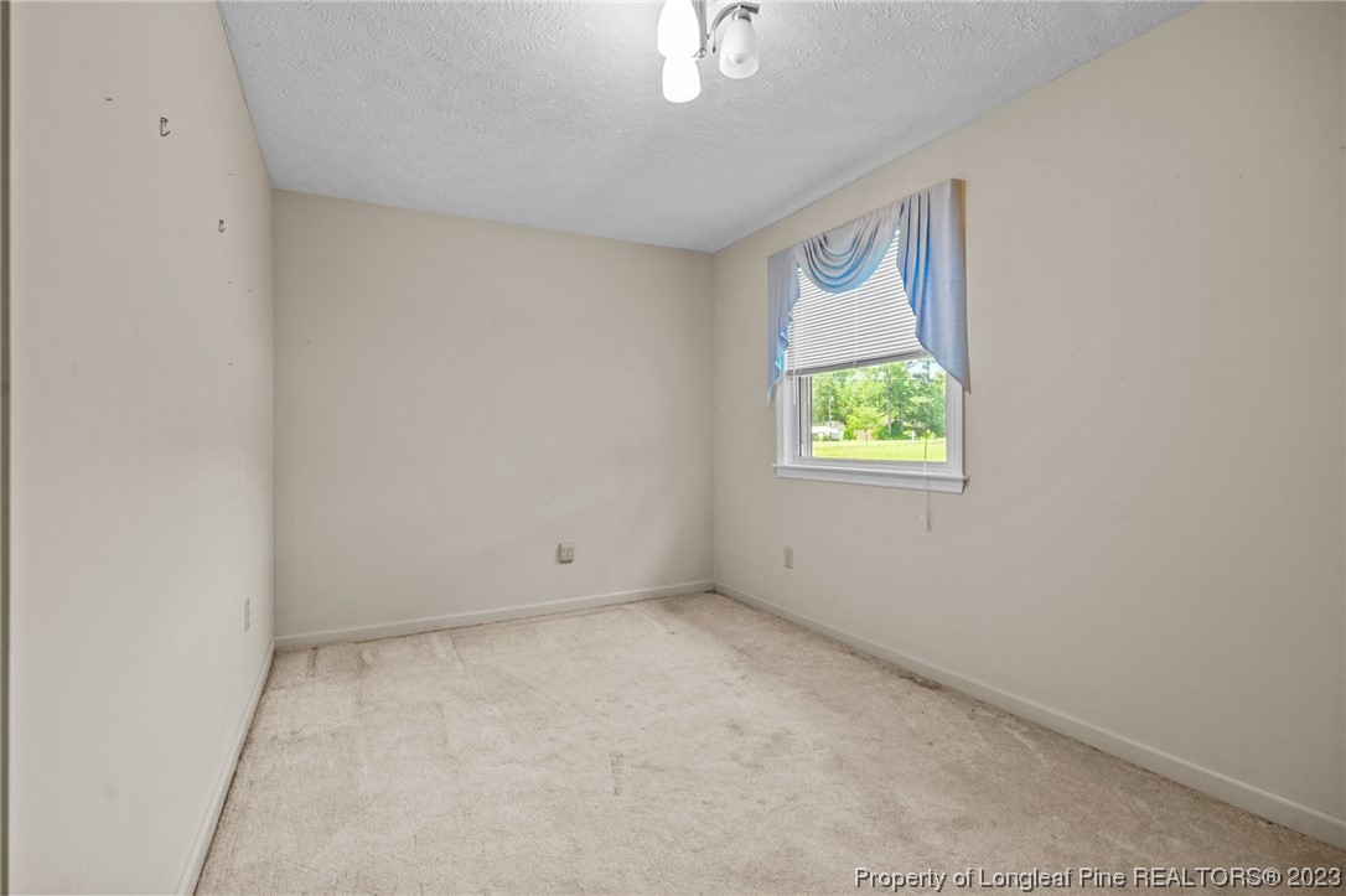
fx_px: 617
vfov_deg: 72.0
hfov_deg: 95.0
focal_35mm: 16
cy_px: 448
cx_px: 673
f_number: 8
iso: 320
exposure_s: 1.6
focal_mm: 16.5
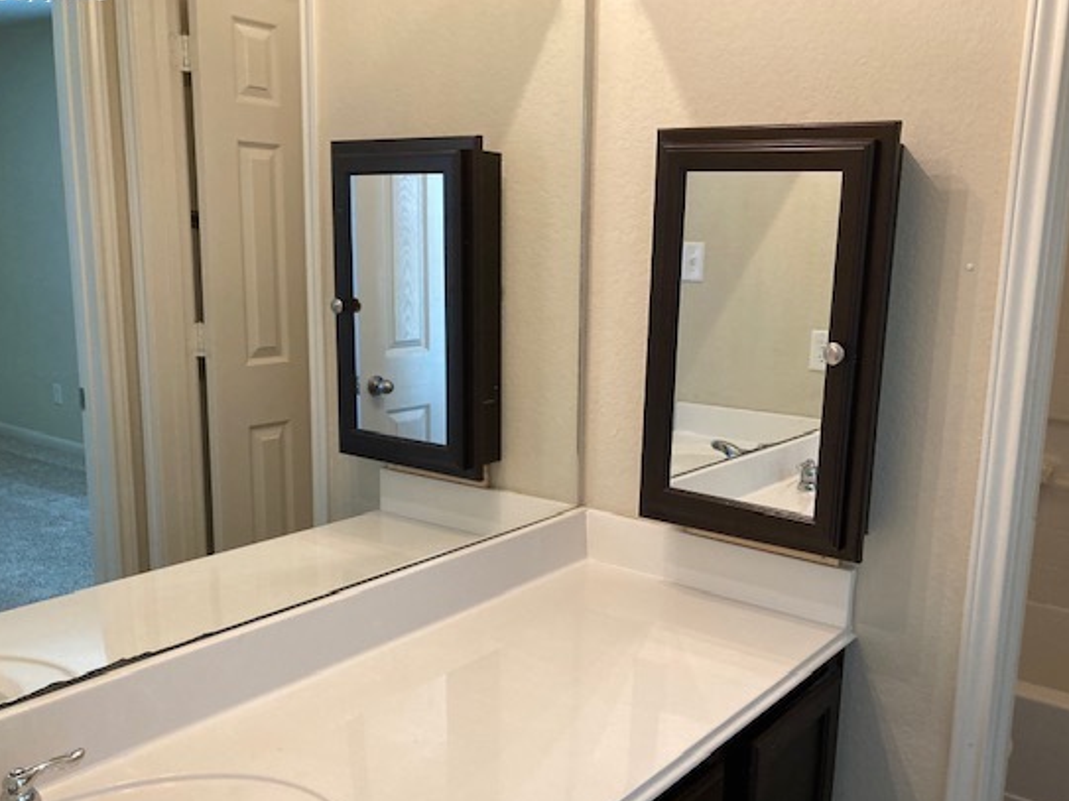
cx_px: 585
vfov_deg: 42.9
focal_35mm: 33
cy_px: 433
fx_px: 1019
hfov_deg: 55.3
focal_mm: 3.99
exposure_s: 1/60
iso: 160
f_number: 1.8
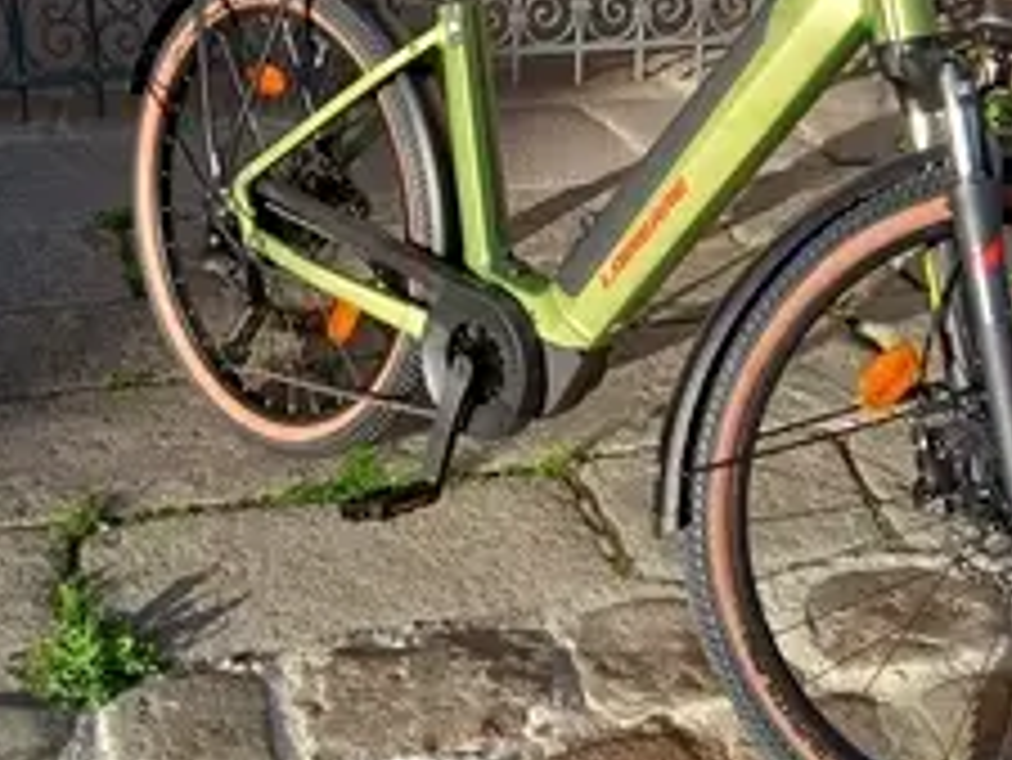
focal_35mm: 56
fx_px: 1638
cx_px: 600
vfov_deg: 25.6
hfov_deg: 34.2
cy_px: 144
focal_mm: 3.98
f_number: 1.8
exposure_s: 1/155
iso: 20
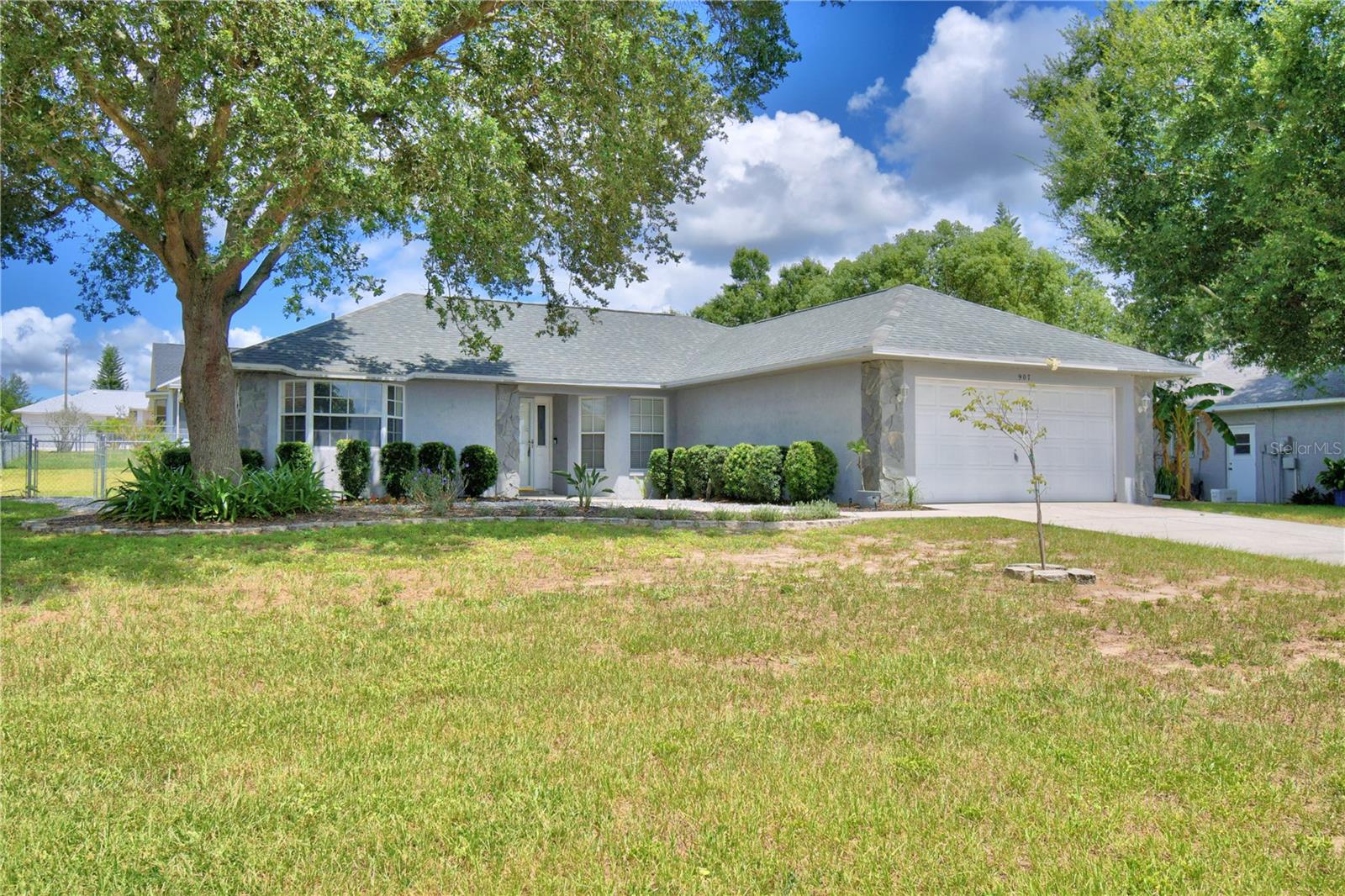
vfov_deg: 43.6
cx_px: 672
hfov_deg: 61.9
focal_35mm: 30
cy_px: 448
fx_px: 1121
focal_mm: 20
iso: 100
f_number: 5.6
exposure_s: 1/800
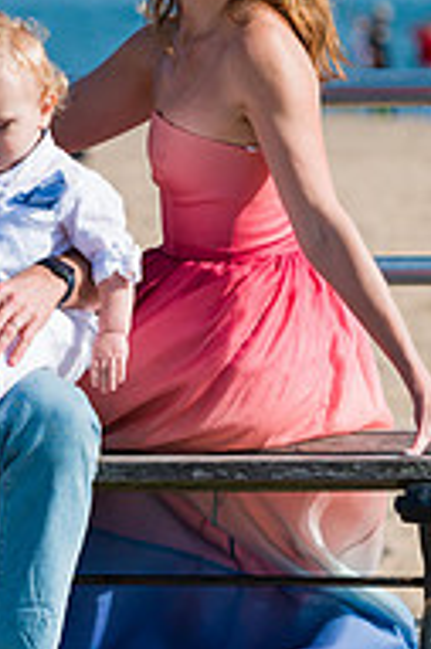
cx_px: -37
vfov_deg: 5.7
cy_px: 248
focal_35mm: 364
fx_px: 6548
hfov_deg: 3.8
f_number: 4
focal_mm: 120
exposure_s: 1/3200
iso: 200
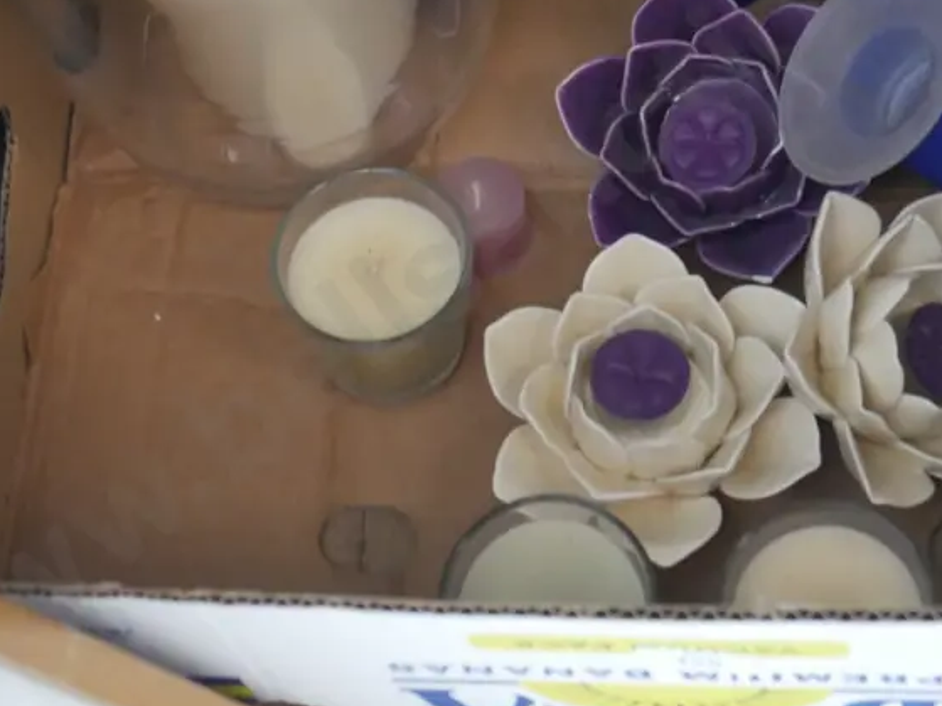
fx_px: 2693
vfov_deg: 14.9
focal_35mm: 99
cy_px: 174
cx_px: 583
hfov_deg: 19.8
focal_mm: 27
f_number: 5.3
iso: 3200
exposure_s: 1/13
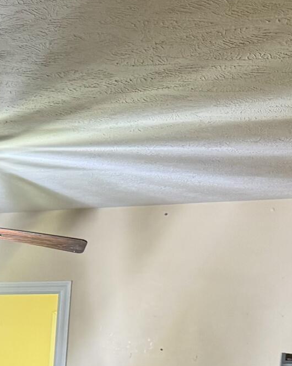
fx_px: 1146
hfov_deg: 12.7
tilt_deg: -6.6
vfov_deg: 17.0
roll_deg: -1.7
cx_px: -298
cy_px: 481
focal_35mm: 106
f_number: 1.78
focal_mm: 6.76
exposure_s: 1/60
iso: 250
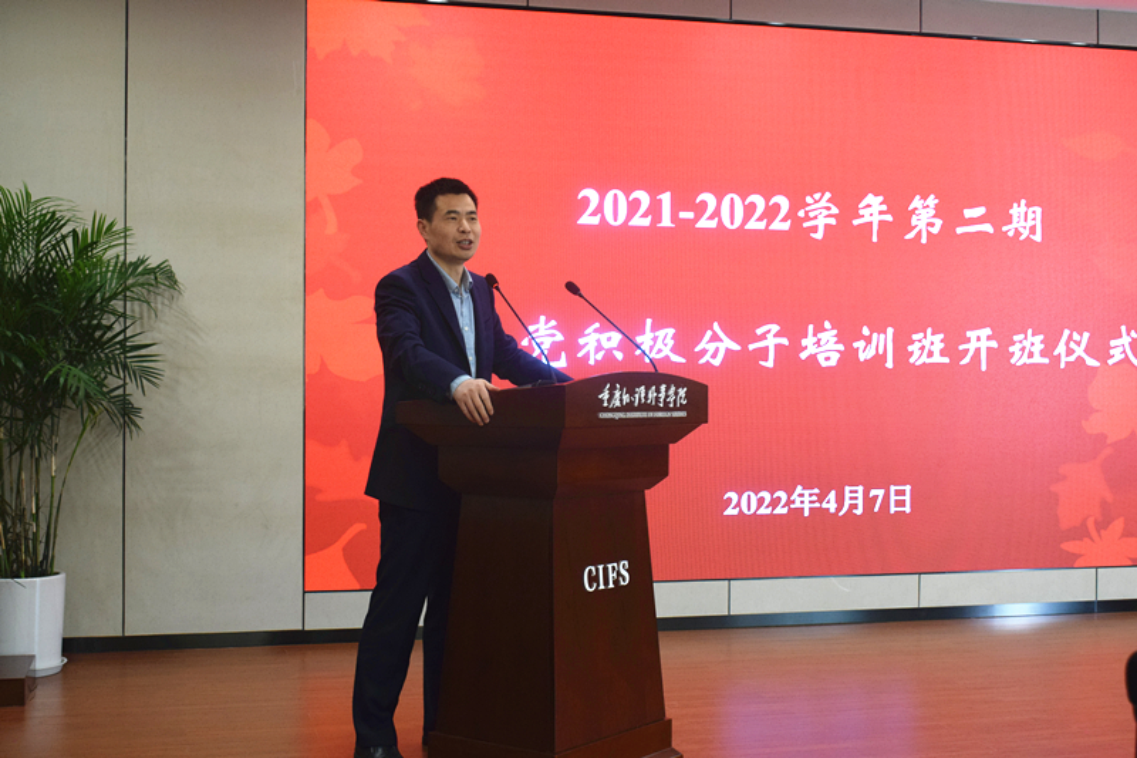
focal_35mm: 48
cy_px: 379
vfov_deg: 28.1
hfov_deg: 41.1
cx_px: 568
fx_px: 1516
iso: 1600
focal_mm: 32
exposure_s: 1/125
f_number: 5.6
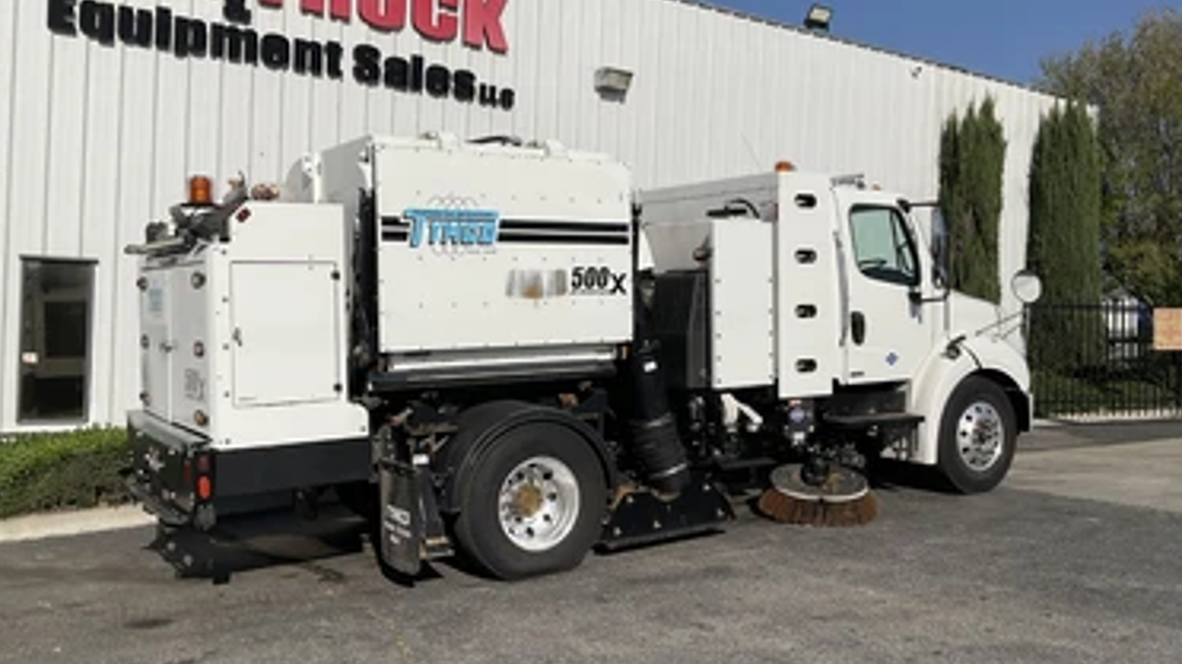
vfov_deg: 34.6
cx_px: 585
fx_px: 1065
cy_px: 324
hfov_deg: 58.0
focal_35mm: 34
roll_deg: -3.0
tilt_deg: +0.8
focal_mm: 3
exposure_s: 1/5263
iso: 20
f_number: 1.8
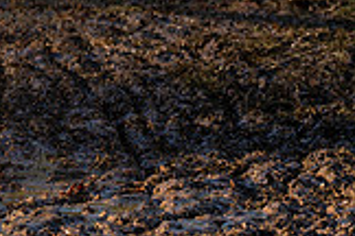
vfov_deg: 3.0
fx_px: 4526
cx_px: 221
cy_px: -293
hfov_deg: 4.5
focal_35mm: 459
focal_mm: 81
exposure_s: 1/1000
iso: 250
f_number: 4.5
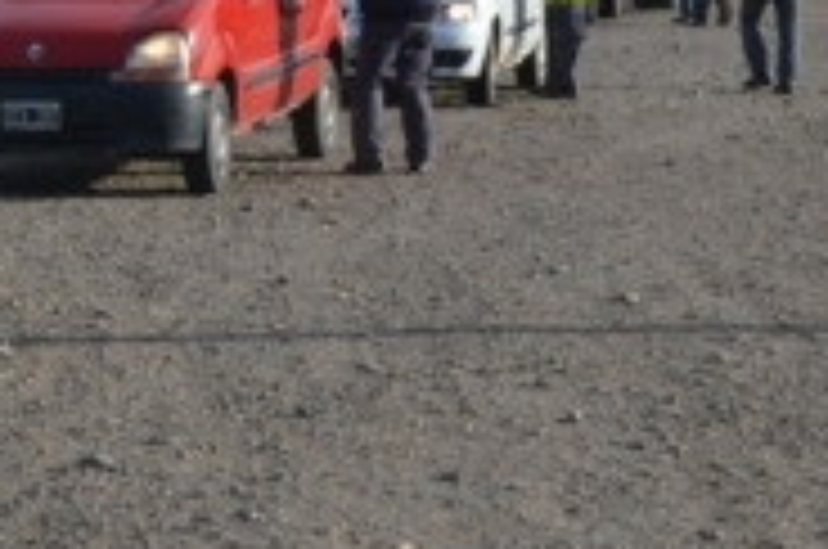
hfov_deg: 12.4
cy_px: -92
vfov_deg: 8.3
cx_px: -32
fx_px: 3770
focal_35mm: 164
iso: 100
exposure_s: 1/250
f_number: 8
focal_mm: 45
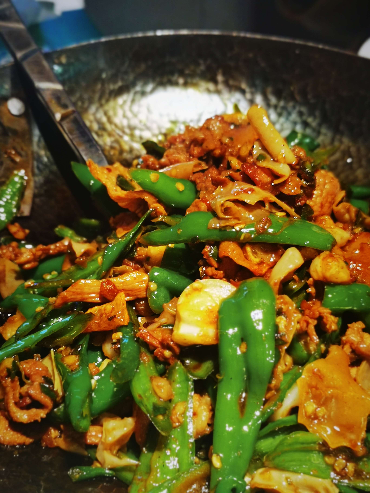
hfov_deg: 29.1
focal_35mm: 50
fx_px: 713
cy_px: 246
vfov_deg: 38.2
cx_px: 185
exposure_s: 1/100
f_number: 4
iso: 125
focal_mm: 5.58
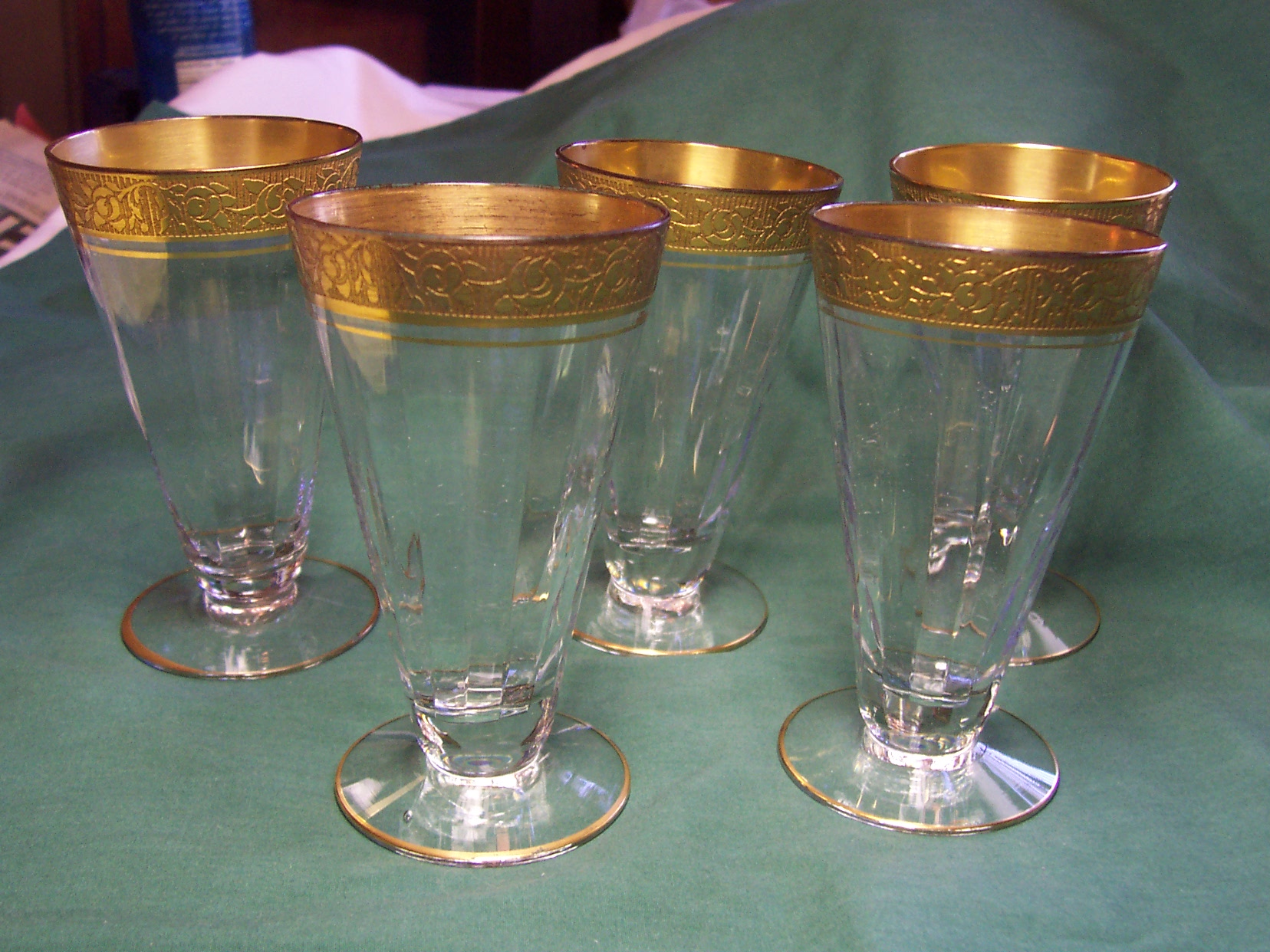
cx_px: 635
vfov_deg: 38.7
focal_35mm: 37
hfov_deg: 50.1
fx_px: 1357
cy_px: 476
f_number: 2.8
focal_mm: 5.6
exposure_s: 1/30
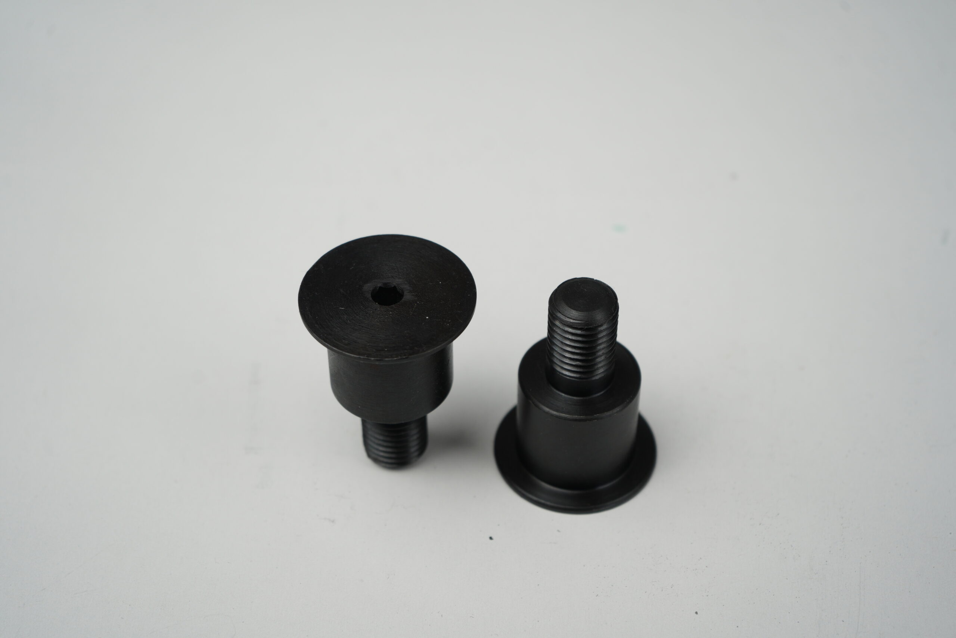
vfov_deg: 22.3
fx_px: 1620
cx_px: 478
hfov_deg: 32.9
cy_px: 319
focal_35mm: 61
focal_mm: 61
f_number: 5.6
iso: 250
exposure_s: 1/100
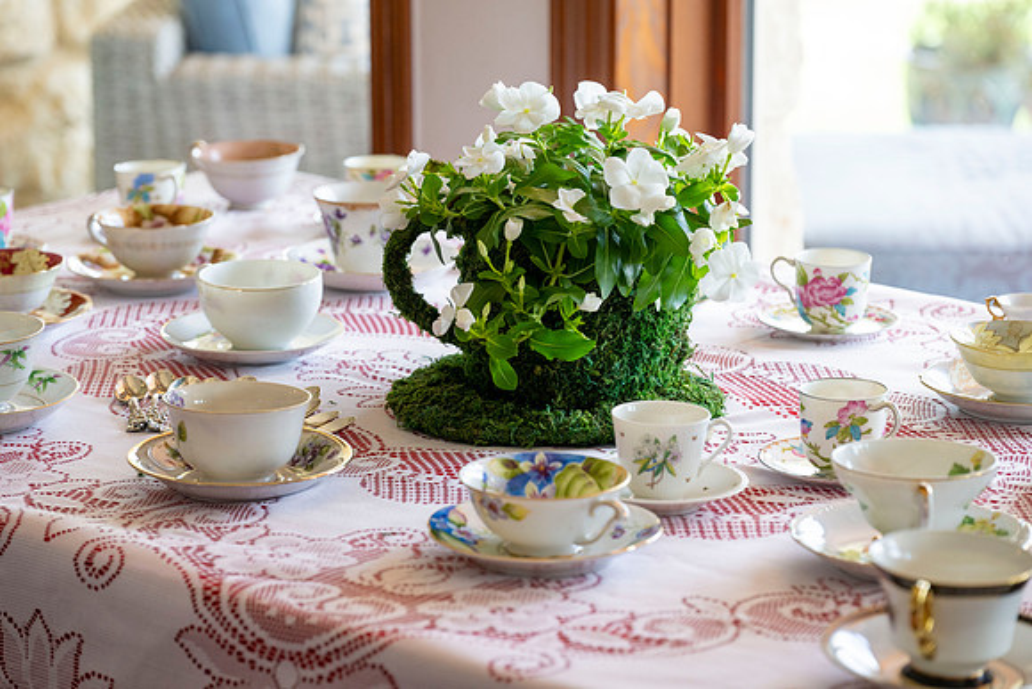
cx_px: 516
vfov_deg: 11.4
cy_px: 344
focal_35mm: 120
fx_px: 3441
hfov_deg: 17.1
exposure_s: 1/160
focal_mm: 120
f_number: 5.6
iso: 800
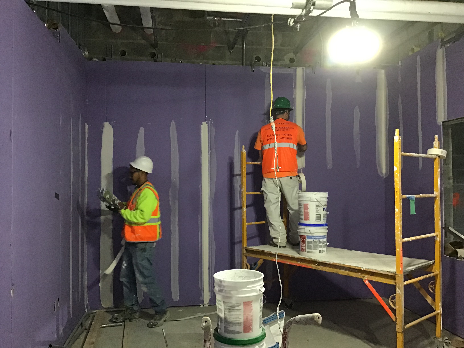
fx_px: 416
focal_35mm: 31
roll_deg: -0.3
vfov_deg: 45.4
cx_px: 232
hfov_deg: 58.4
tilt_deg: +0.6
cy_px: 174
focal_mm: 3.3
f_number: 2.4
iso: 250
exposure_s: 1/15
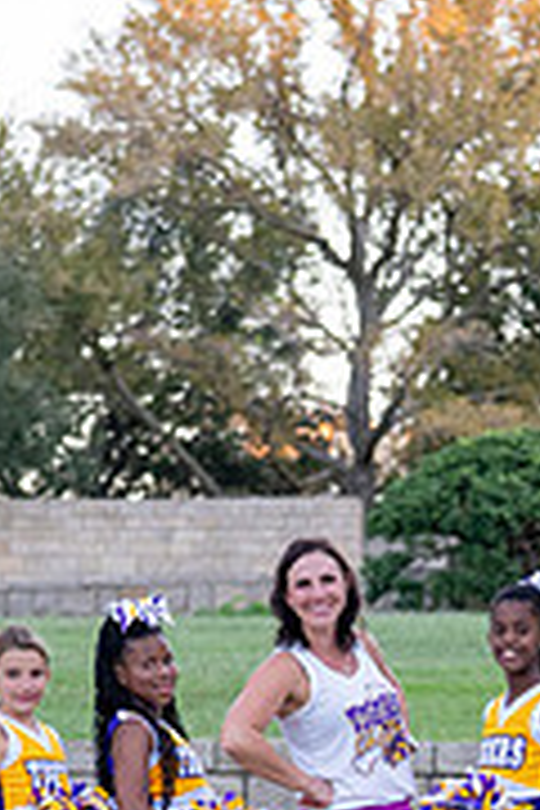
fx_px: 5265
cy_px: 950
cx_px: 413
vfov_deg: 8.7
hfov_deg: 5.9
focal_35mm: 234
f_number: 2.2
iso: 640
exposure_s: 1/500
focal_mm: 50
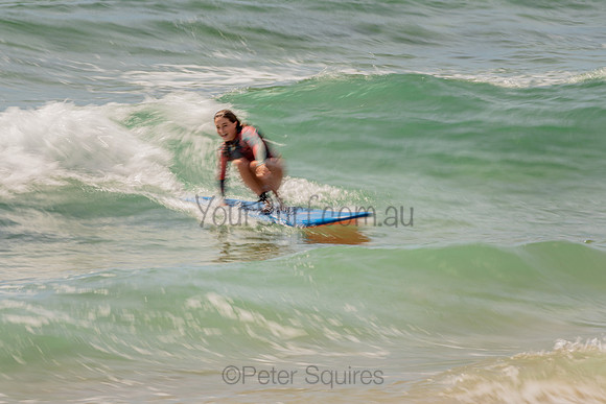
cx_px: 265
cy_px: 176
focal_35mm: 613
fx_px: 10321
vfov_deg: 2.2
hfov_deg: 3.4
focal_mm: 500
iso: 64
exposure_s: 1/20
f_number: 16
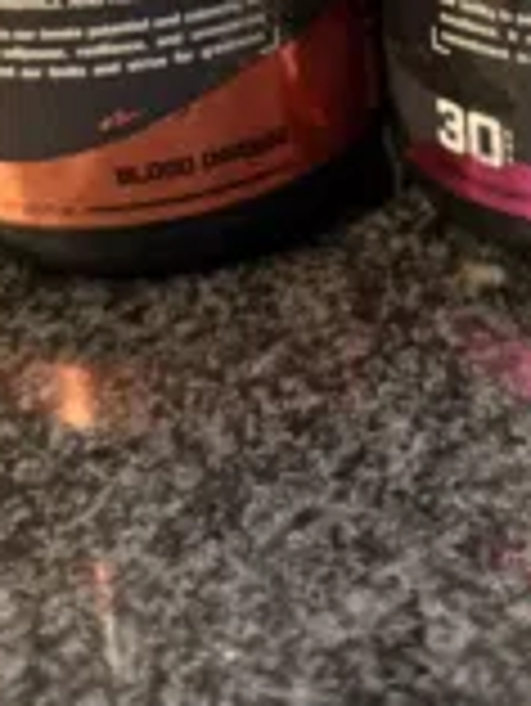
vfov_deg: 27.5
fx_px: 1246
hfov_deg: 23.9
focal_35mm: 61
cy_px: -162
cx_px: 374
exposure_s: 1/50
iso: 640
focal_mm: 6.76
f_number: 1.78
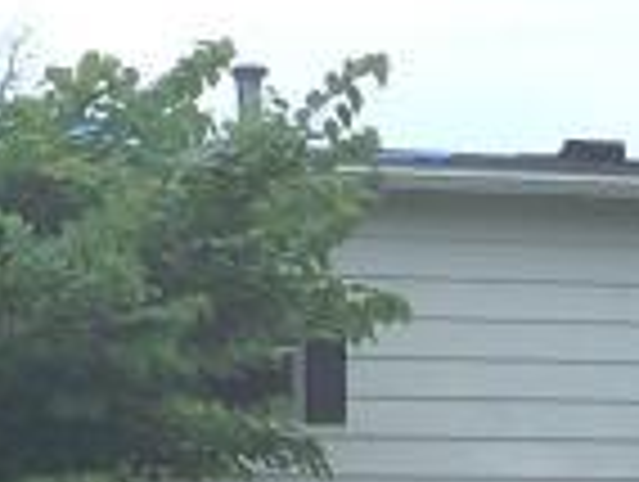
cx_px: 90
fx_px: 4789
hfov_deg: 7.6
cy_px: 122
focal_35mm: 259
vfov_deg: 5.8
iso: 64
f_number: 2.8
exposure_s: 1/800
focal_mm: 5.85
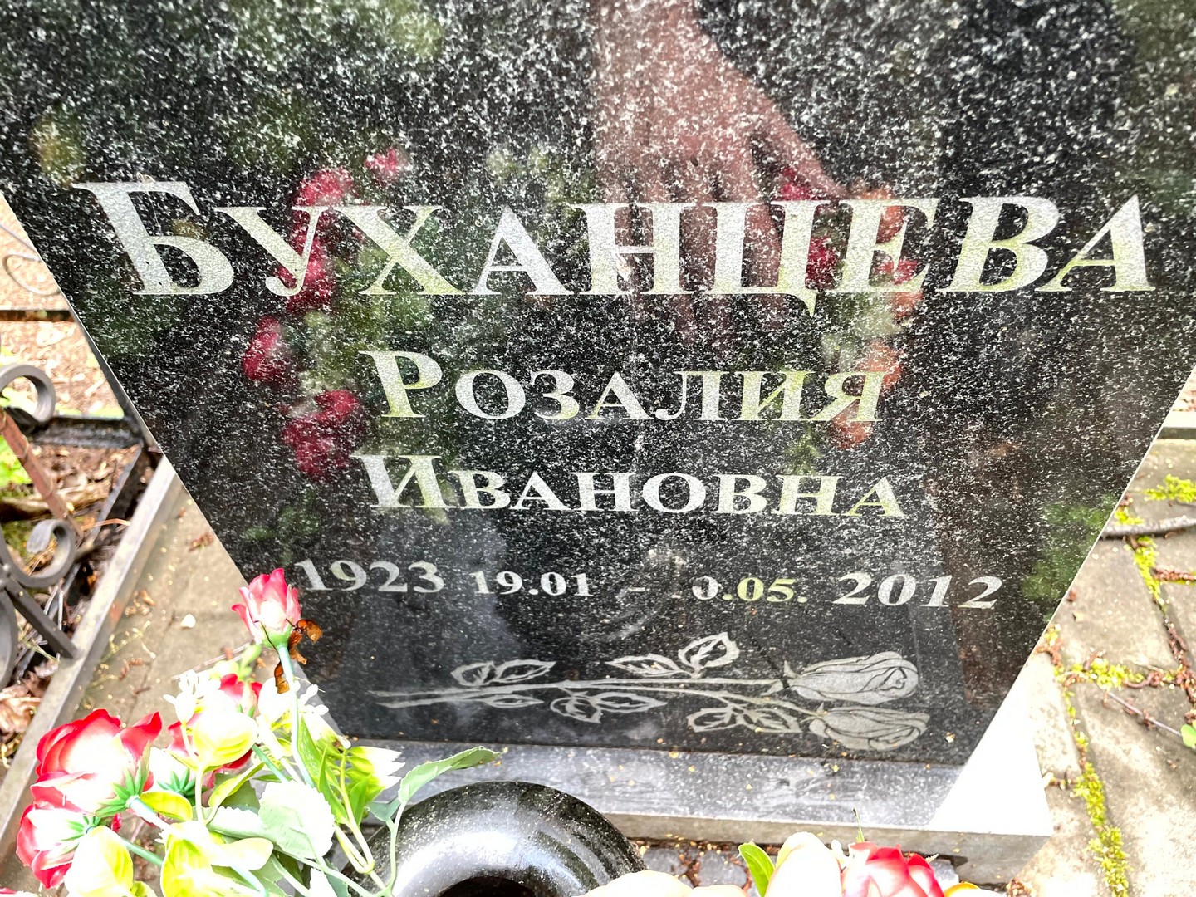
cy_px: 448
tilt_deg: -49.3
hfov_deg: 67.3
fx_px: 898
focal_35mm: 26
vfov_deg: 53.1
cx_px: 598
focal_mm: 4.2
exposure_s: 1/115
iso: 125
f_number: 1.6
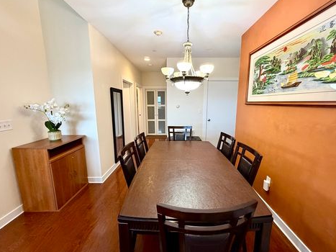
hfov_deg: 98.1
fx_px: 146
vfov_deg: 81.7
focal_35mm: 15
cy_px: 126
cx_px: 176
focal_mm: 2.22
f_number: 2.2
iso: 320
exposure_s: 1/60
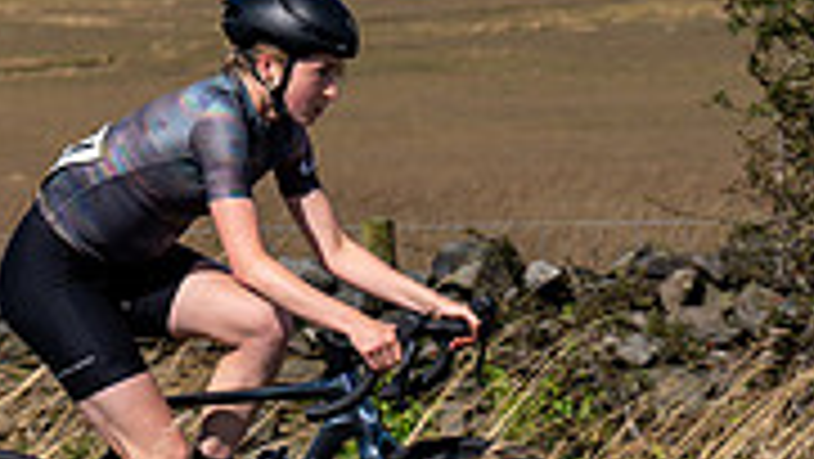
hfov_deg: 7.0
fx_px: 6629
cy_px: -105
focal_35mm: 307
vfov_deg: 4.0
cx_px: 189
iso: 100
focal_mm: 70
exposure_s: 1/800
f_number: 5.6
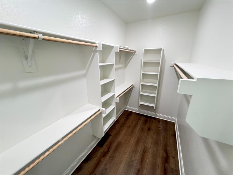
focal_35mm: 14
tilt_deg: -18.1
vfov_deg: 85.7
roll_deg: +1.1
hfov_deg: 102.1
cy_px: 88
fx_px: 94
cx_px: 116
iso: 250
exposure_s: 1/60
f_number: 2.2
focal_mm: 2.22
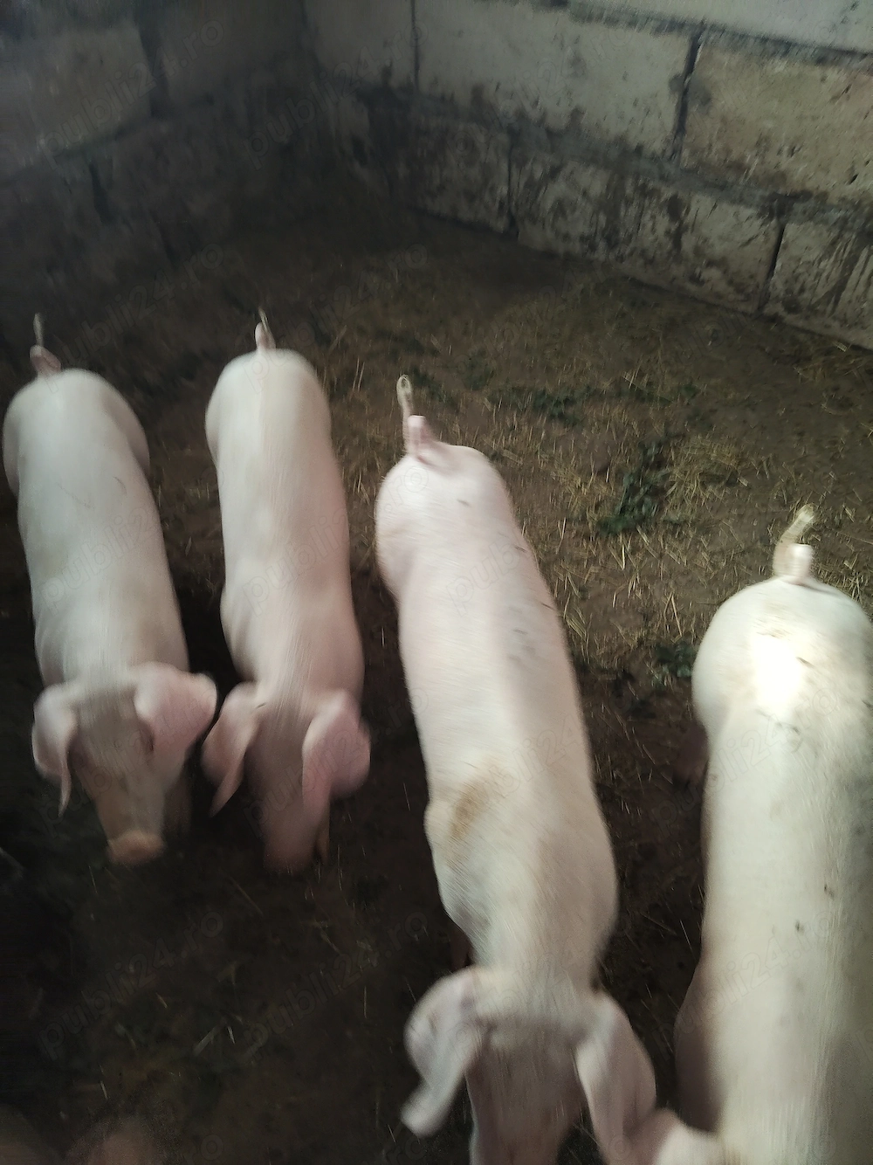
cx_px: 436
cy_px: 582
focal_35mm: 25
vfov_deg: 69.4
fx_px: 841
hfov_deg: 54.9
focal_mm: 4.15
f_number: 1.8
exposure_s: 1/20
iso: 237
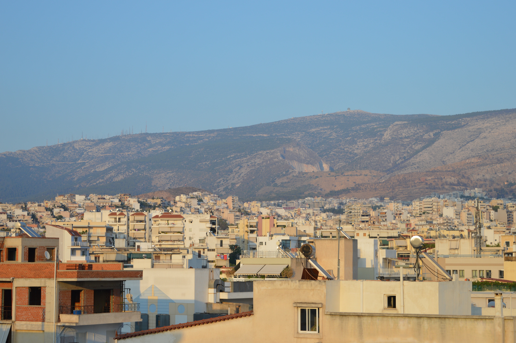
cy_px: 172
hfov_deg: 24.6
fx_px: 1181
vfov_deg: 16.5
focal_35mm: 82
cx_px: 258
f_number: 8
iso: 100
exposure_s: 1/250
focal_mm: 55
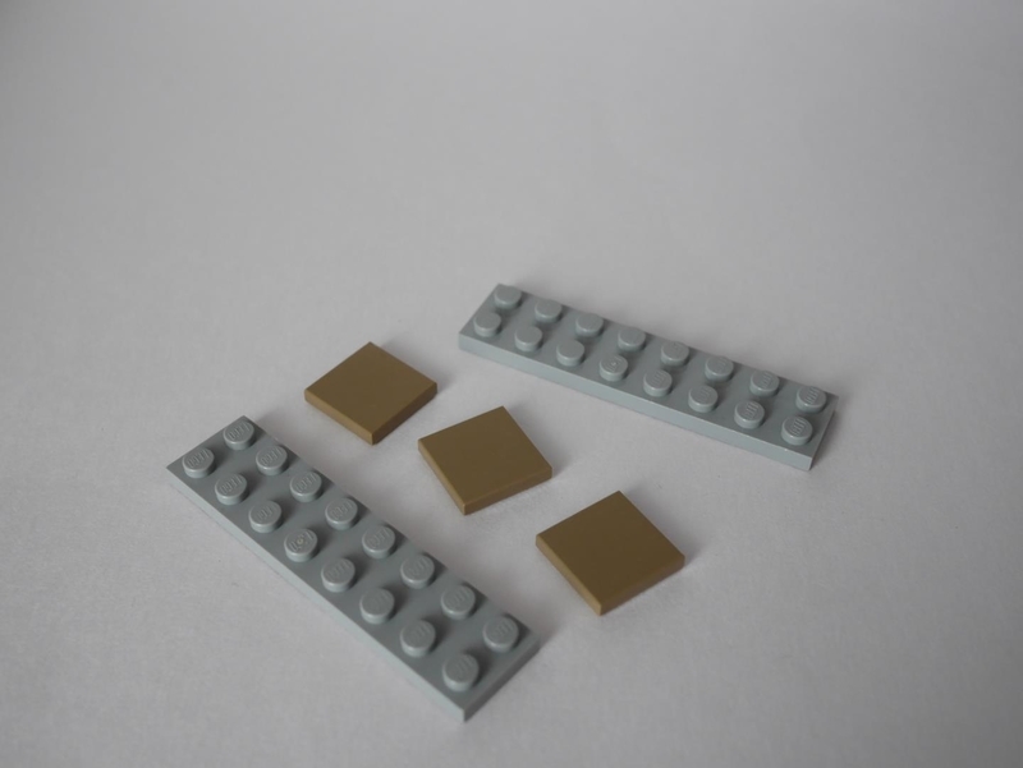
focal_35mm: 40
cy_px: 384
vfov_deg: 36.0
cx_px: 512
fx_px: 1183
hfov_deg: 46.8
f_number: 4.5
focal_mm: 20
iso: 640
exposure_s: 1/60
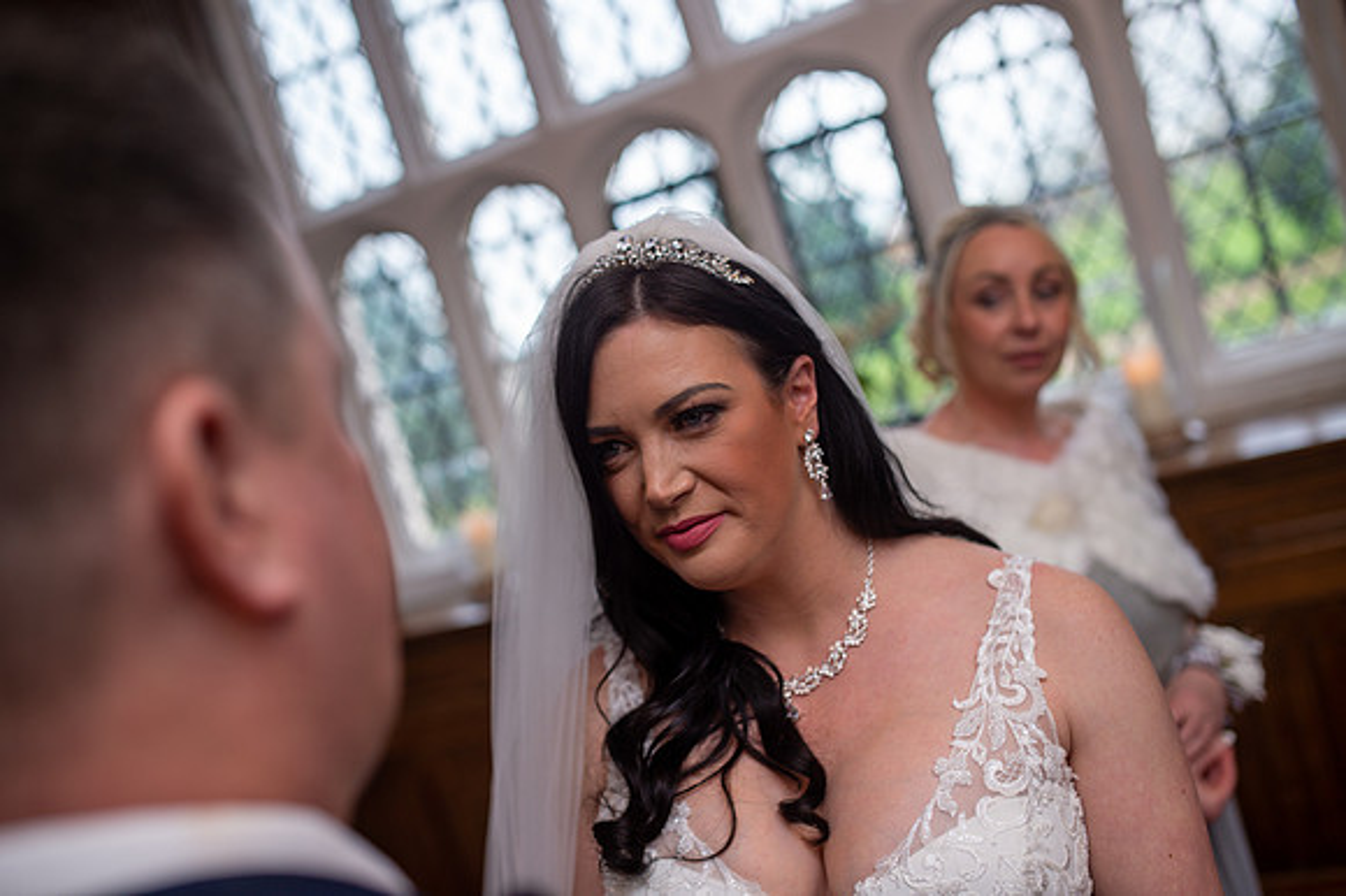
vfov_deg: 37.8
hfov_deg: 54.5
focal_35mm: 35
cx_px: 673
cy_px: 448
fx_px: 1308
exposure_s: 1/160
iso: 160
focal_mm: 35
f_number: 2.5
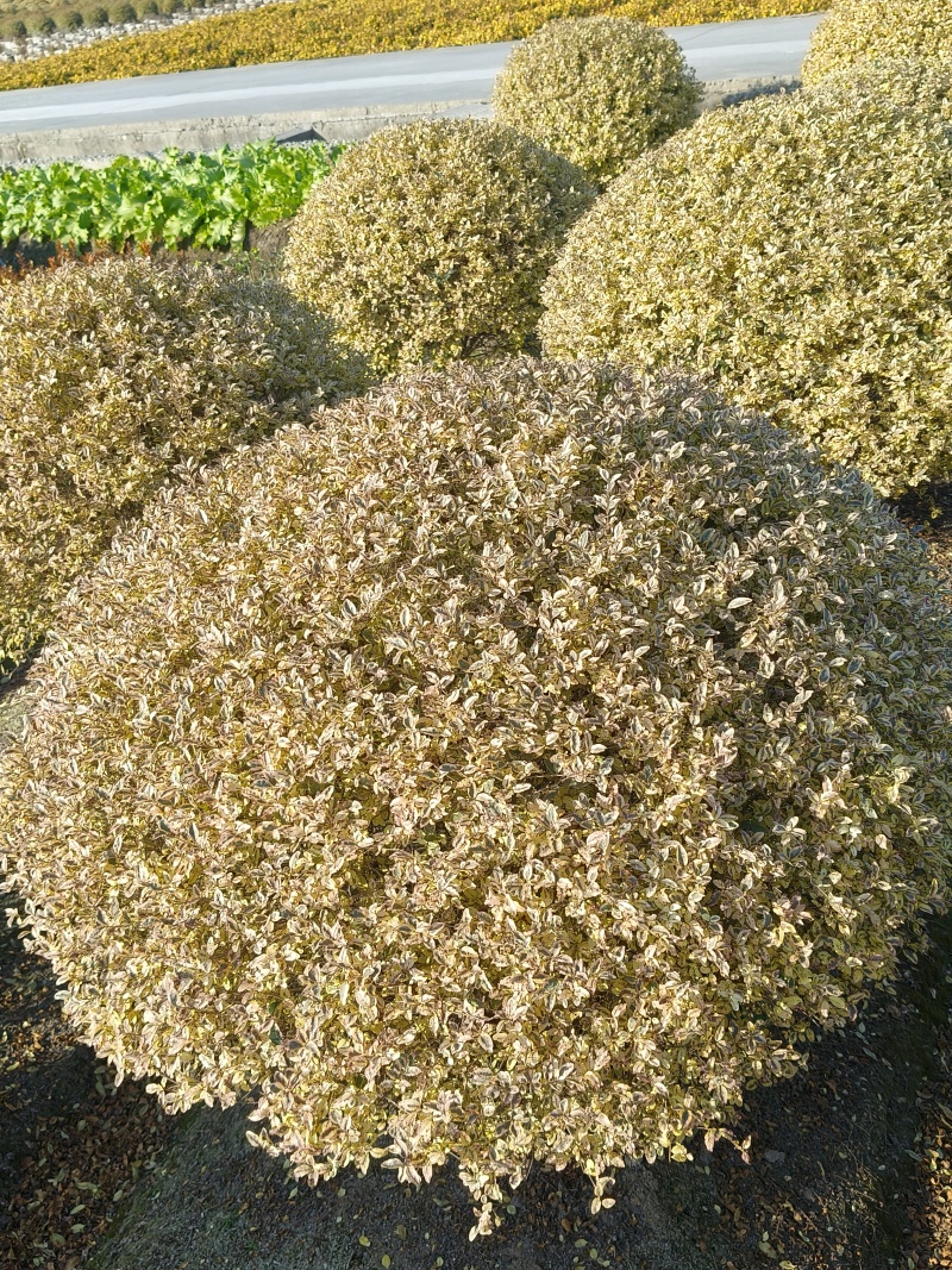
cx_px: 476
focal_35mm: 35
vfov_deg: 52.6
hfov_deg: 40.7
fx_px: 1284
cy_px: 635
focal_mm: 4.84
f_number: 1.8
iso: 80
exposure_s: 1/1356
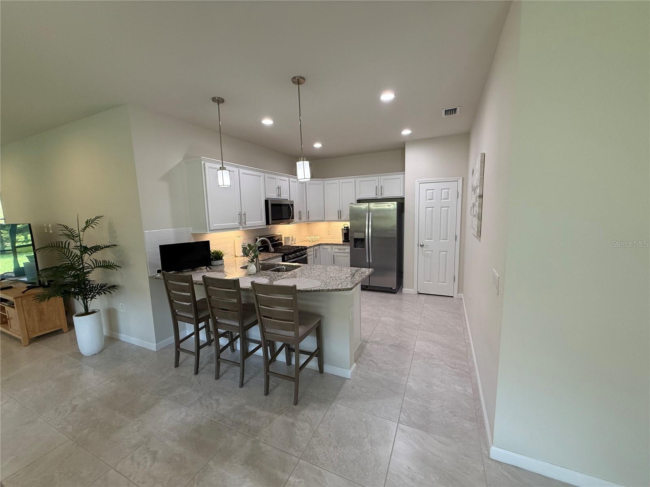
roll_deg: +2.0
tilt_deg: -6.0
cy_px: 244
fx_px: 263
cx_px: 325
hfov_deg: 102.1
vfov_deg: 85.7
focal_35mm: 14
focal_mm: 2.22
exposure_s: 1/120
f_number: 2.2
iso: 200
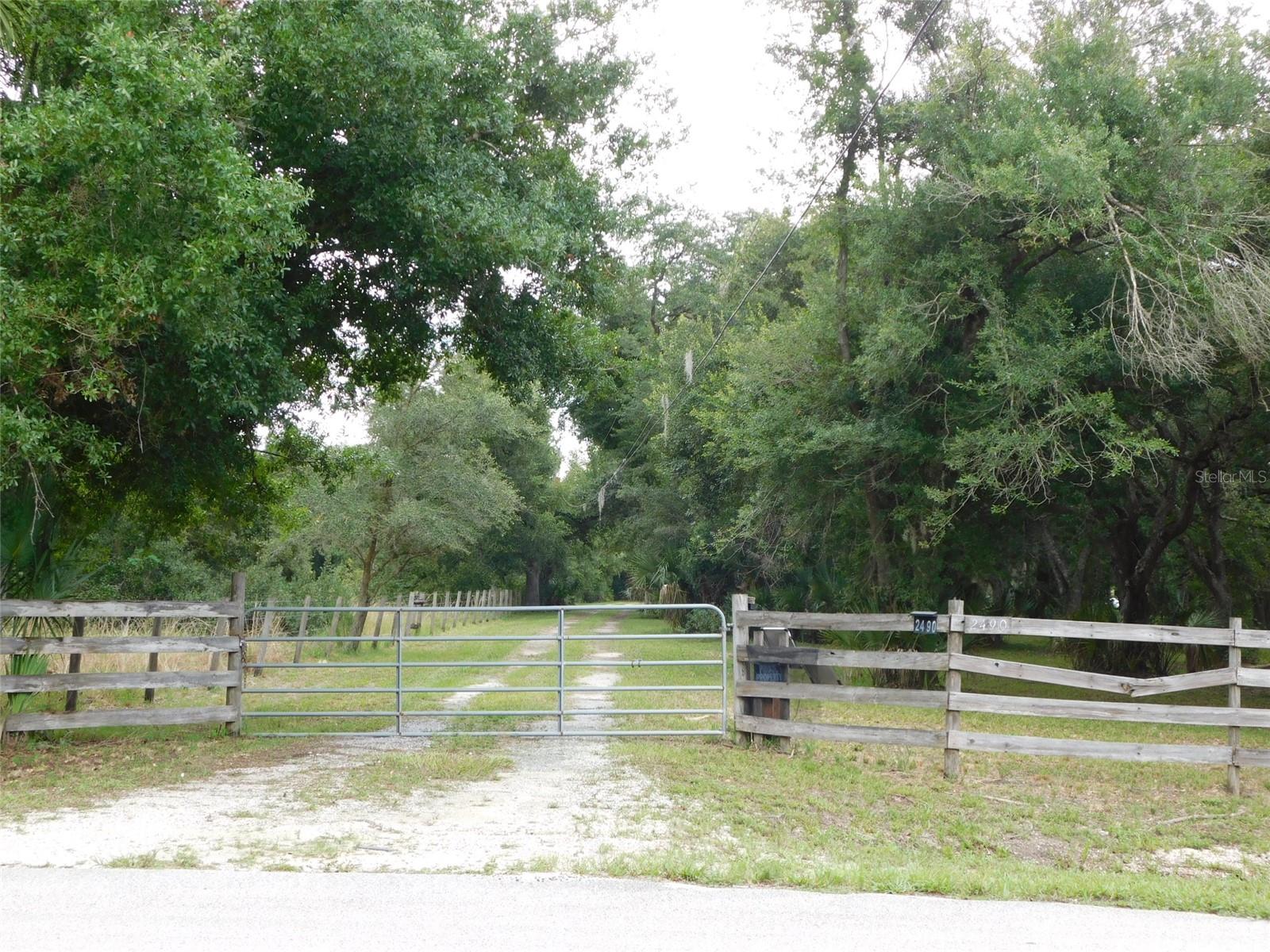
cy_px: 476
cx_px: 635
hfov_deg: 42.1
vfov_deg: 32.2
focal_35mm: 45
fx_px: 1651
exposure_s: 1/100
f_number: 3.7
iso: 125
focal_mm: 8
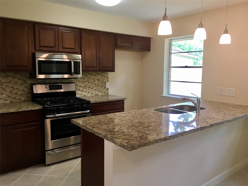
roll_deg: +0.4
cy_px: 93
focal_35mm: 29
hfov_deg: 61.7
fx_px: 208
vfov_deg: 48.2
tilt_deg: -6.5
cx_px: 124
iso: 25
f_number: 2.2
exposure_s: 1/30
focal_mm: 4.15
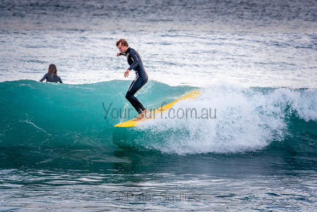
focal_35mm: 540
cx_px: 158
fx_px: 4756
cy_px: 106
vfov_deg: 2.5
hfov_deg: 3.8
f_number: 5.6
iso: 450
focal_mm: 360
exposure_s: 1/250
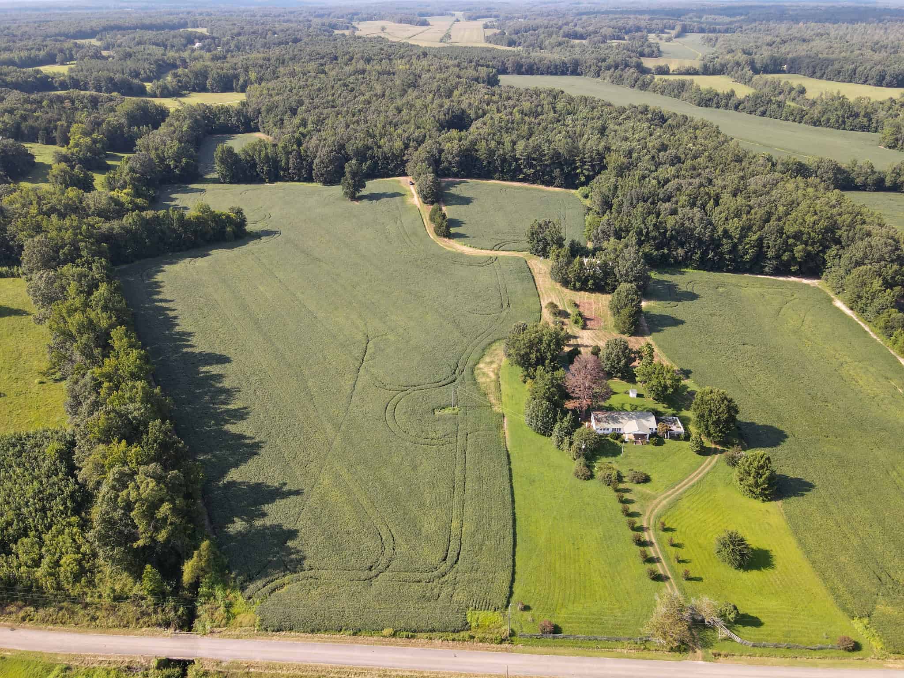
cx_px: 452
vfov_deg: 56.8
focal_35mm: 24
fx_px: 627
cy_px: 339
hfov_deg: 71.6
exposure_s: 1/15
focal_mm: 4.5
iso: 100
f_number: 2.8
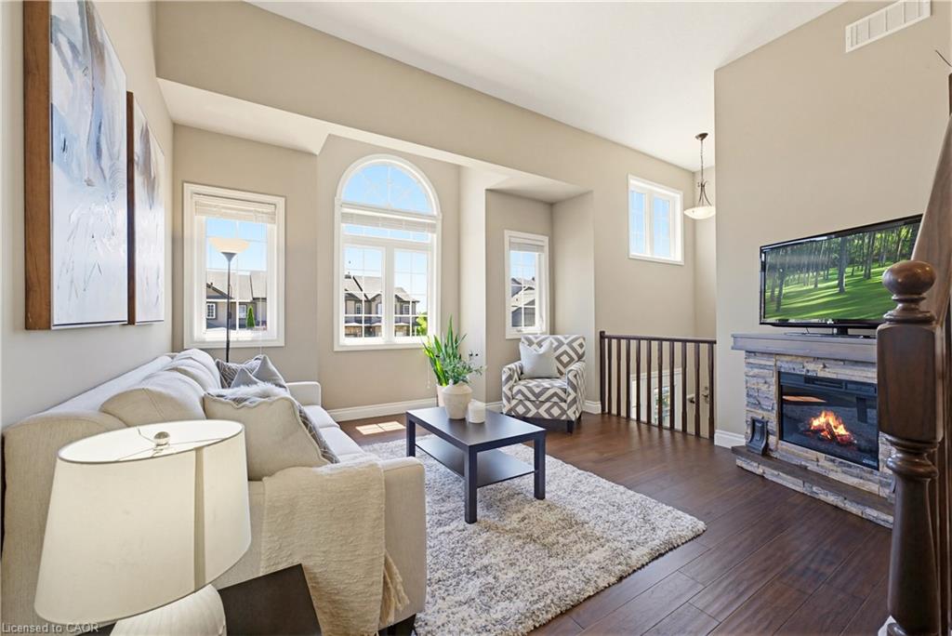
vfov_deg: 81.3
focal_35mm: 14
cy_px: 318
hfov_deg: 104.2
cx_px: 476
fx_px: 370
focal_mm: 14
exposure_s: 1/20
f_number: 9
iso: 800
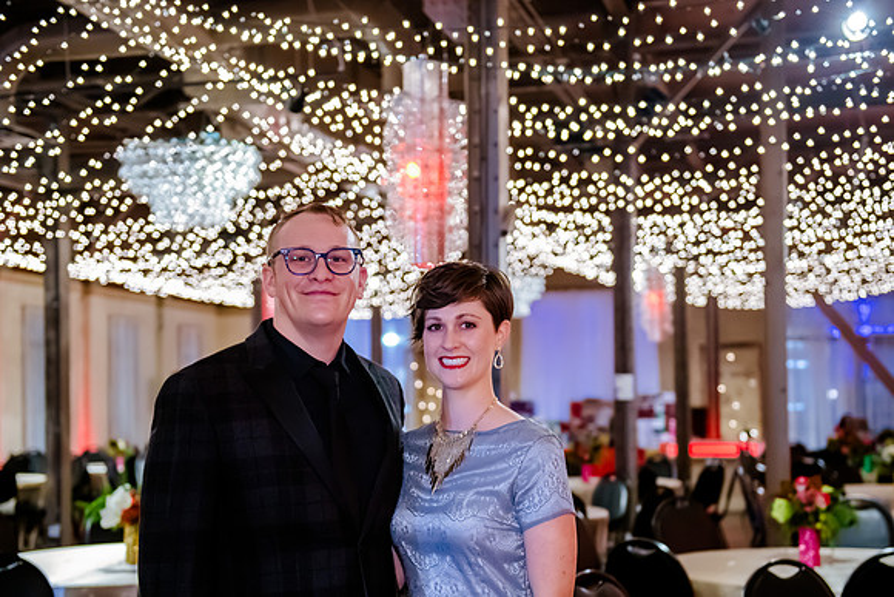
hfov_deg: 36.6
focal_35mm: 54
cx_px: 447
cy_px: 382
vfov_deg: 24.8
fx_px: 1353
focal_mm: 42
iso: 3200
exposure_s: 1/100
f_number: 2.8
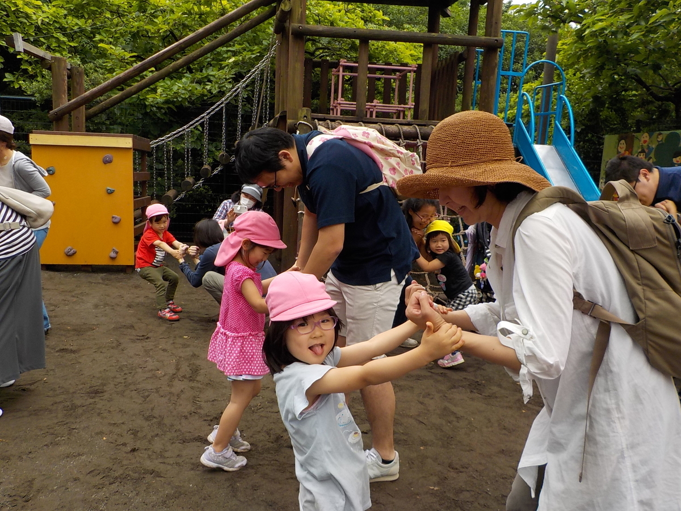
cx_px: 340
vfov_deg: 46.8
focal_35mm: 30
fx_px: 590
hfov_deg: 60.0
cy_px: 256
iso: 125
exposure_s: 1/250
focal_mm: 4.1
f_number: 3.3
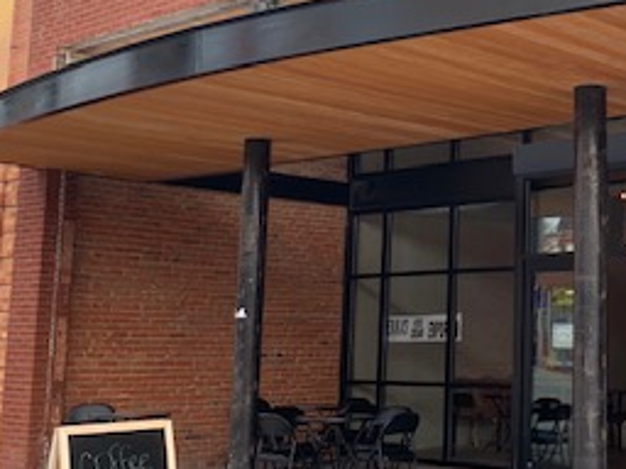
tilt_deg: +10.3
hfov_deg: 28.6
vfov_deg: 22.5
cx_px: 570
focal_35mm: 65
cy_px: 166
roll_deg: -0.7
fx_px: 1175
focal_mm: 4.25
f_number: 1.8
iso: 32
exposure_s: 1/121
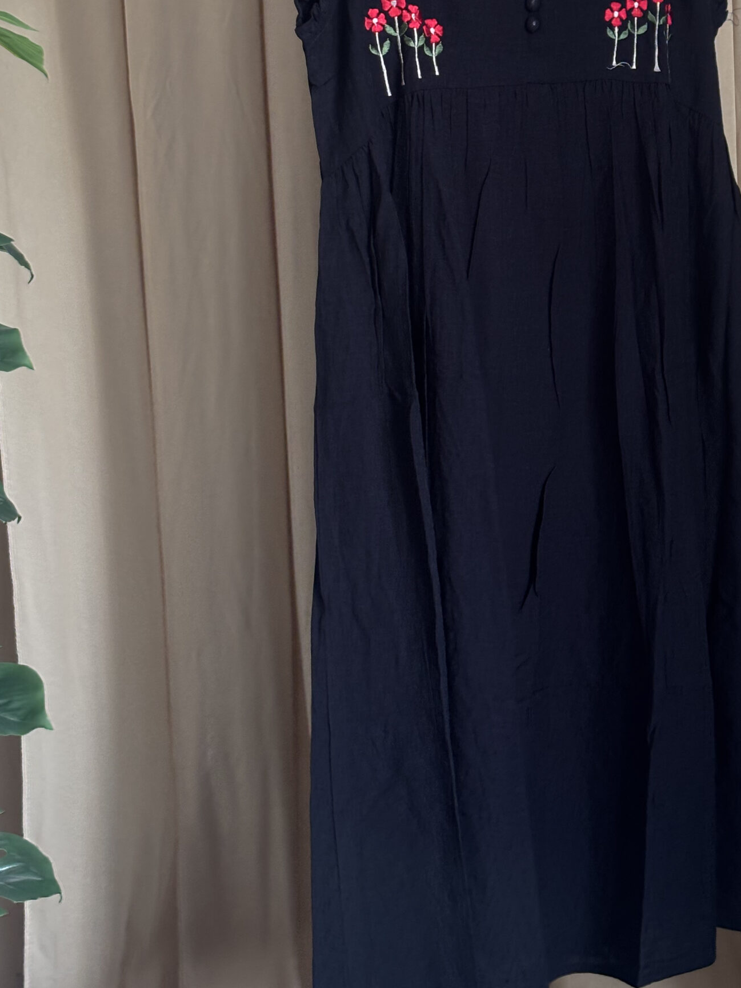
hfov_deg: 19.0
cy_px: 293
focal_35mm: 77
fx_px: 2197
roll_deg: +1.0
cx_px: 530
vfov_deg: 25.1
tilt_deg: -7.5
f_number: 1.6
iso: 160
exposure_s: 1/46
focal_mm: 5.96
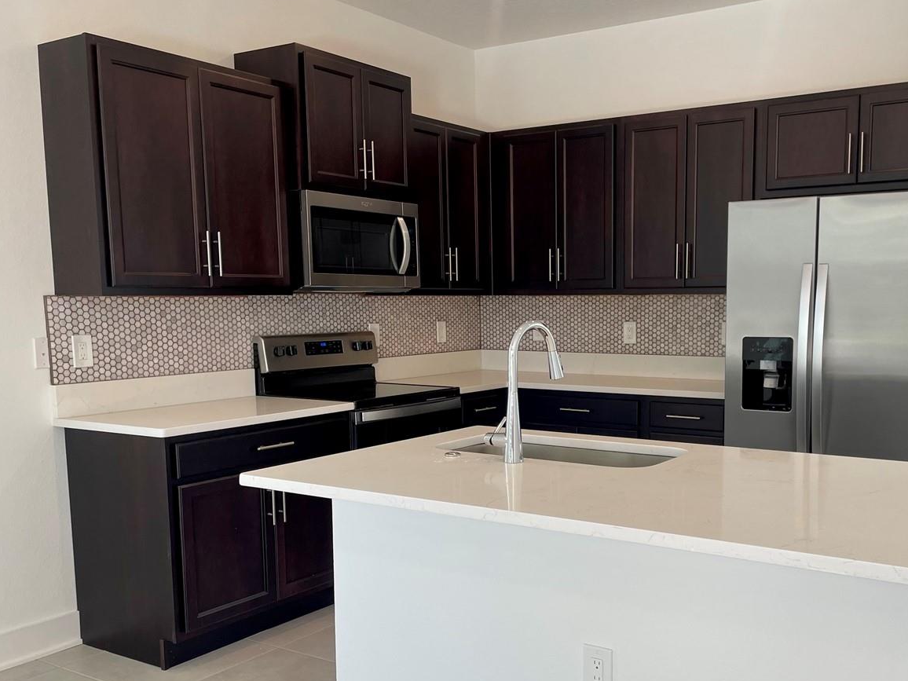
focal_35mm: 36
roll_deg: +0.8
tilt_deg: -7.6
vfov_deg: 39.4
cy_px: 421
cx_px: 549
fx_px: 944
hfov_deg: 51.0
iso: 50
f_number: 1.6
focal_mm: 4.2
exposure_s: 1/120
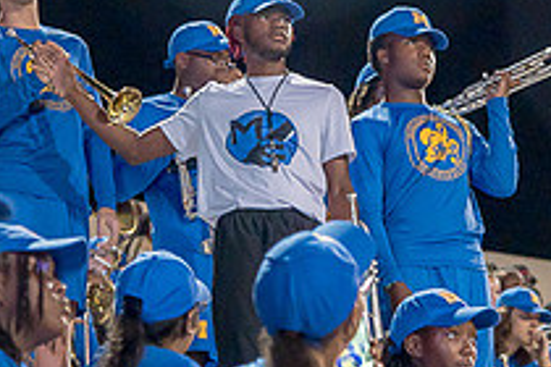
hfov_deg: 9.6
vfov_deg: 6.4
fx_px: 3290
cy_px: 152
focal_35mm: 215
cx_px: 378
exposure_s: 1/200
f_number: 4
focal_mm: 78
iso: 2000
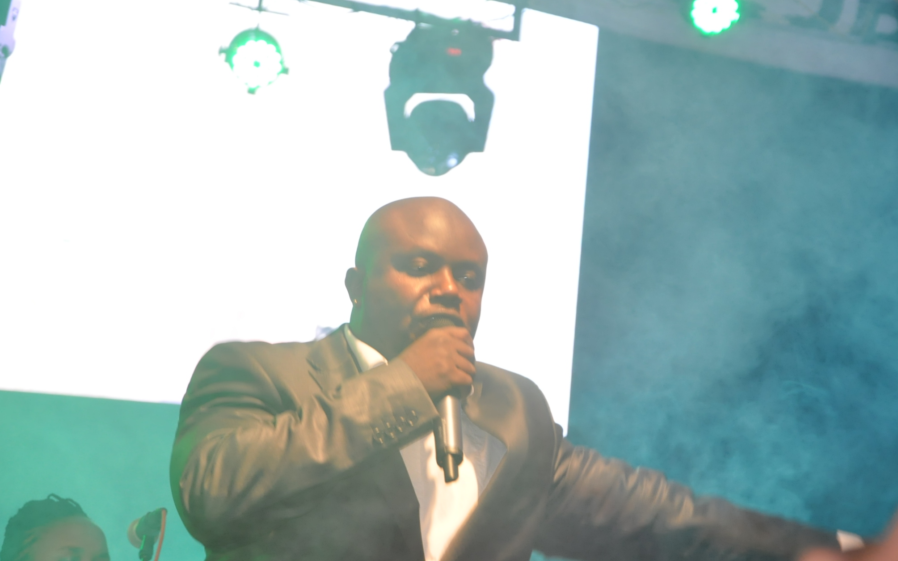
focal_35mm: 139
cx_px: 465
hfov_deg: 15.1
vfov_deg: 9.5
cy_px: 258
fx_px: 3390
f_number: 7.1
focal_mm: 85
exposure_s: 1/100
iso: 800
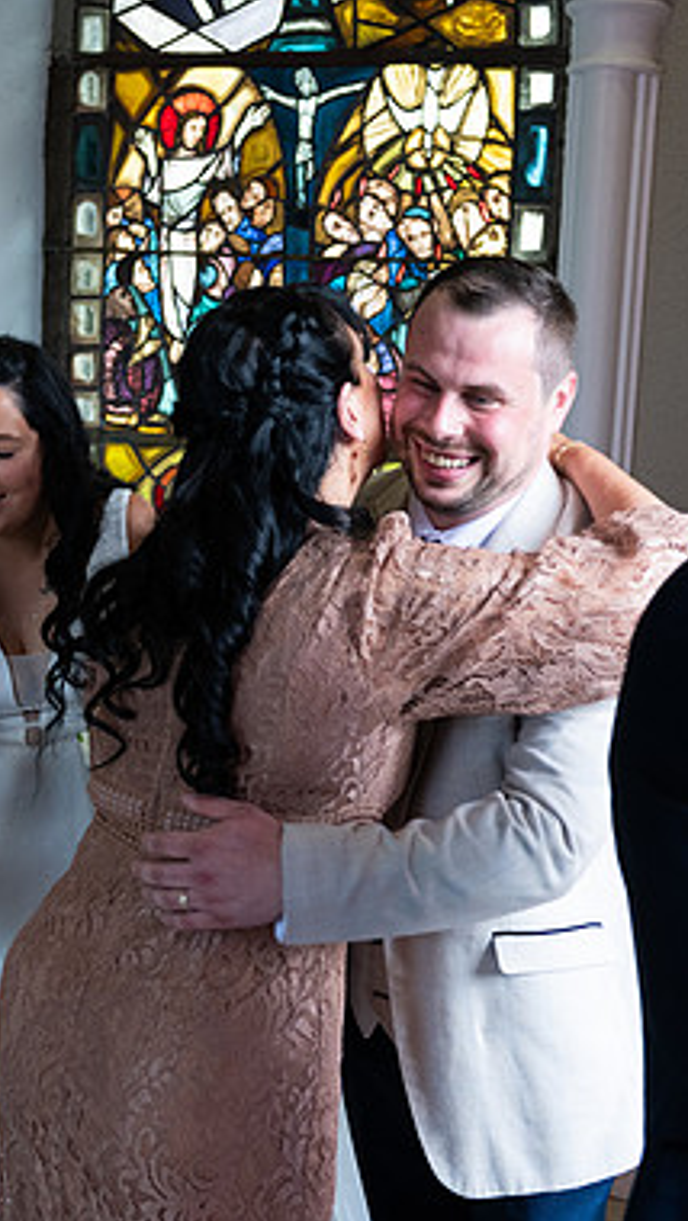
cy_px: 619
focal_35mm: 56
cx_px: 302
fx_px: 1815
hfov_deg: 21.5
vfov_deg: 37.2
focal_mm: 35
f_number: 3.5
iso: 640
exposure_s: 1/160
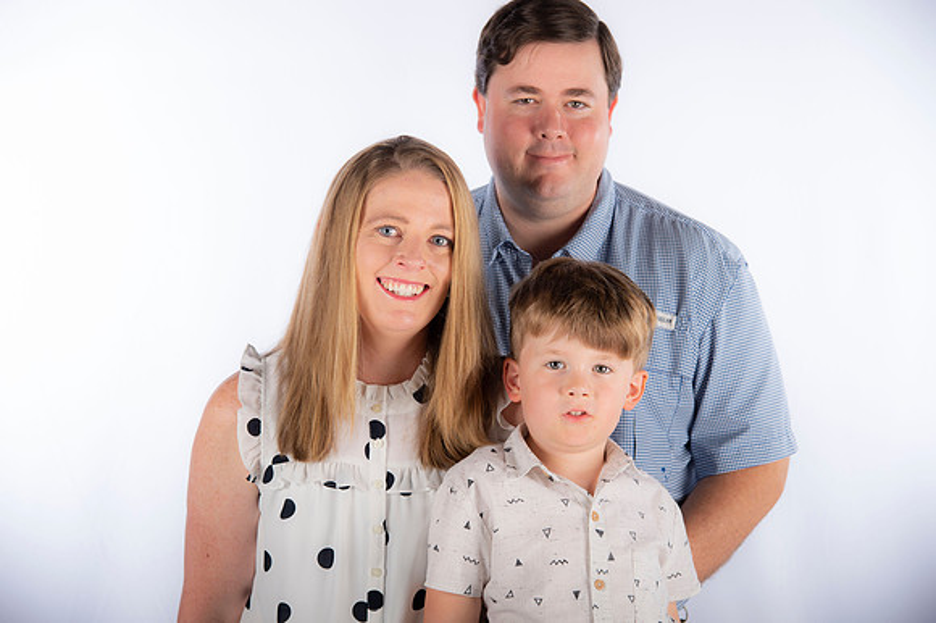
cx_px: 468
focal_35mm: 78
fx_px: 2027
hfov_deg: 26.0
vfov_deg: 17.5
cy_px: 312
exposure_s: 1/200
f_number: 5
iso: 100
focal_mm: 78
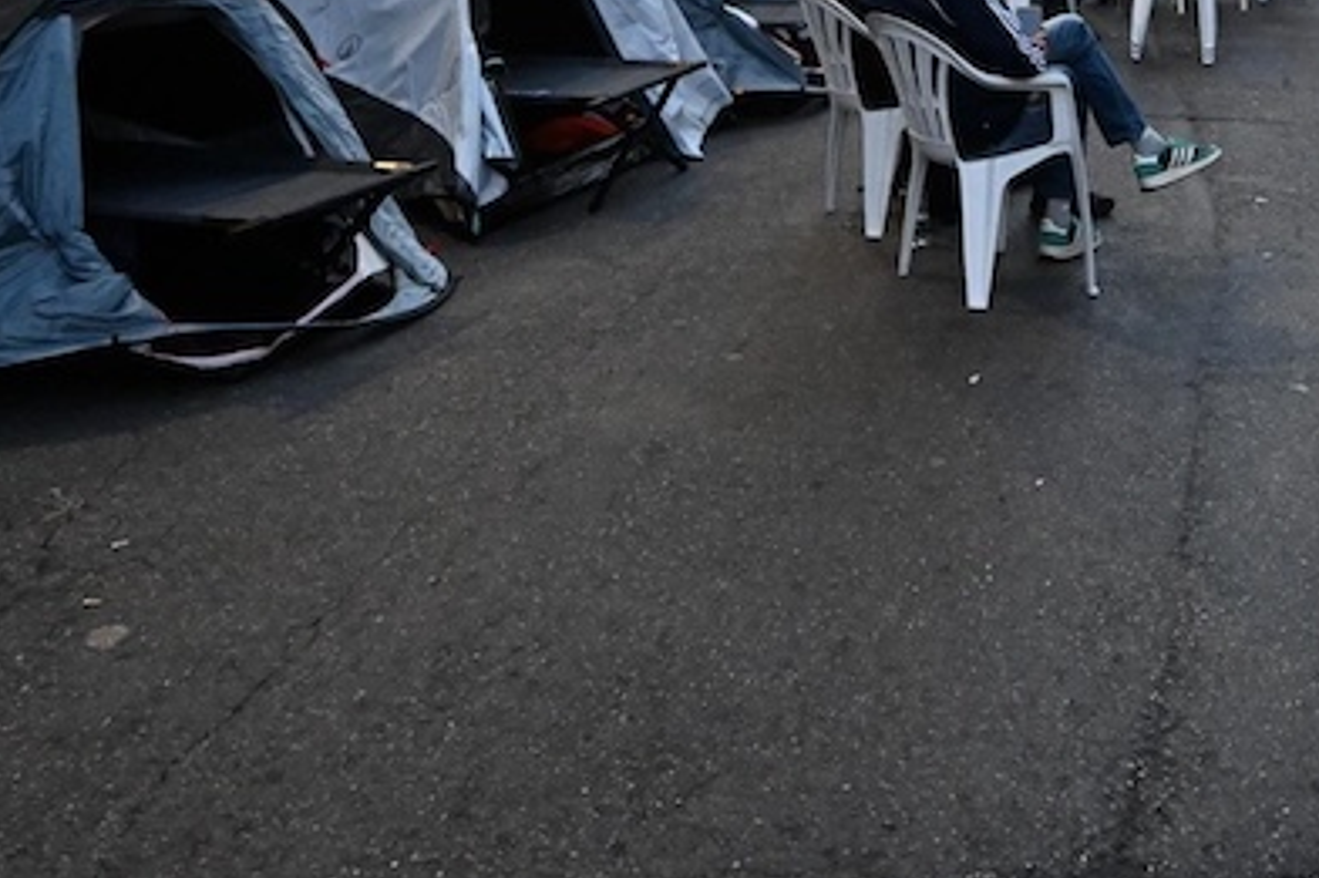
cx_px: 878
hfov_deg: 38.8
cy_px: -209
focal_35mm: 51
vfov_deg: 24.0
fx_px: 1851
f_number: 5
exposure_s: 1/200
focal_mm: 16.5
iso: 4500
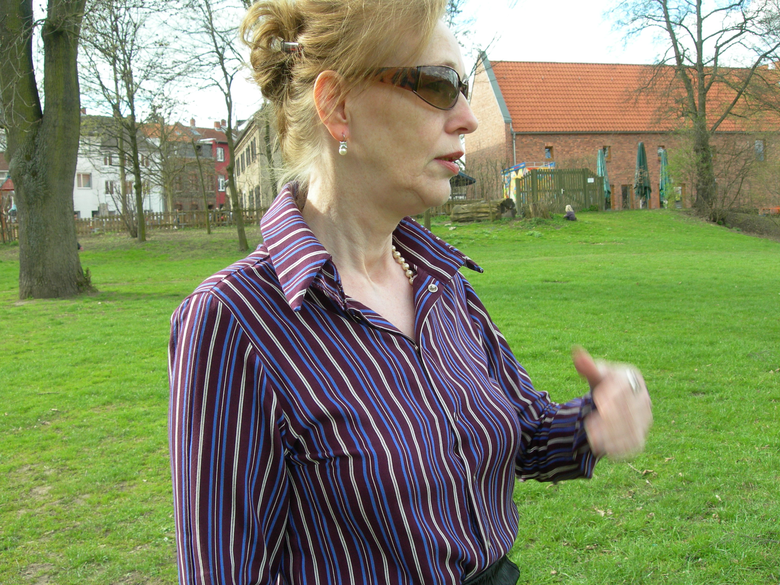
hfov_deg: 49.0
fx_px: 856
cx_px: 390
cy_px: 292
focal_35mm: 38
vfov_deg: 37.7
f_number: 4.8
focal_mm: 7.8
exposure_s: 1/116
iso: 100
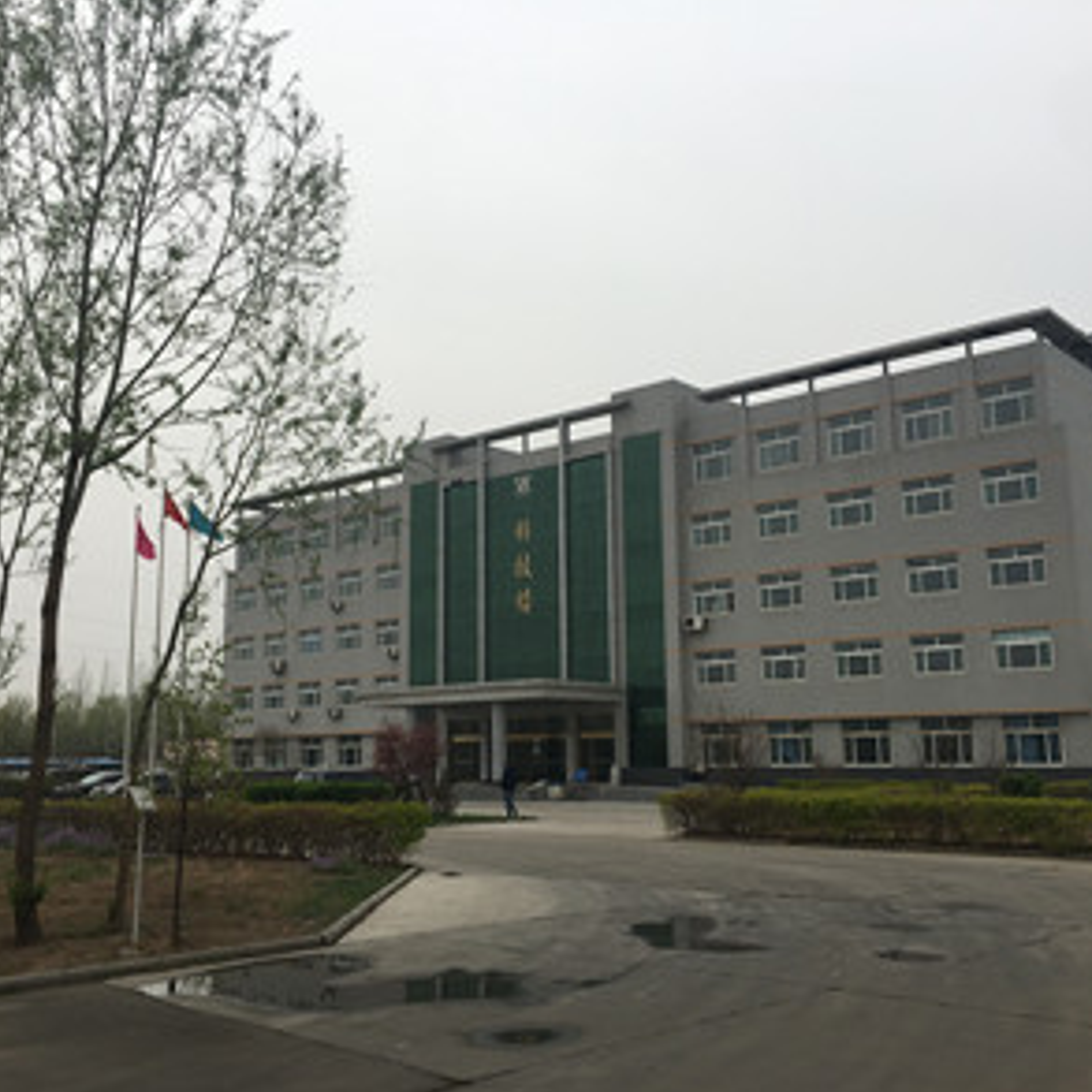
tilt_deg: +10.2
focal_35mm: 35
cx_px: 522
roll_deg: +0.0
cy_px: 552
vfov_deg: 47.2
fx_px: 1249
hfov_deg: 47.2
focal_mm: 4.15
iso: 25
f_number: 2.2
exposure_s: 1/725
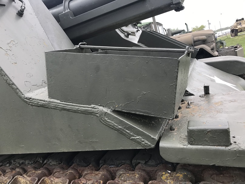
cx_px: 122
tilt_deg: -8.6
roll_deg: +13.3
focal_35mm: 28
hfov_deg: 63.5
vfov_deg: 49.7
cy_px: 92
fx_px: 198
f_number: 1.8
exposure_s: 1/445
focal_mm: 3.99
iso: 20
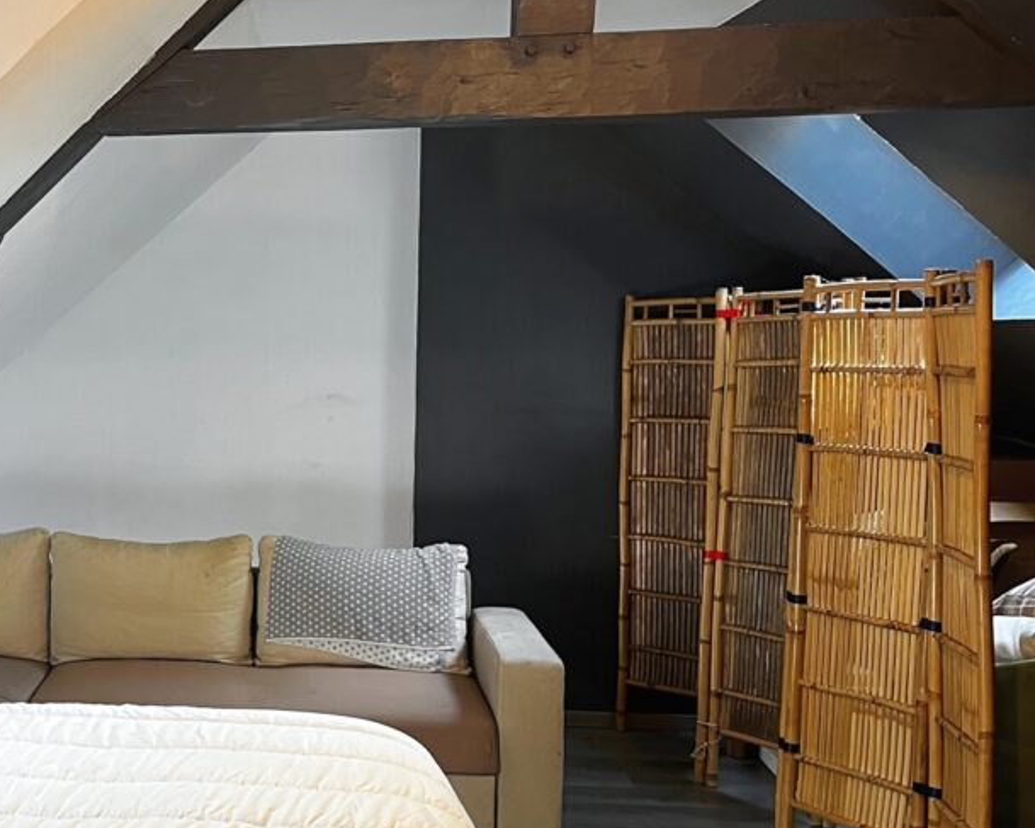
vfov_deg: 30.1
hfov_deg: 34.3
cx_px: 17
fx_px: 1531
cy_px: 512
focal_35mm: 50
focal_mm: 5.1
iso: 64
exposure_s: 1/50
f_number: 1.6
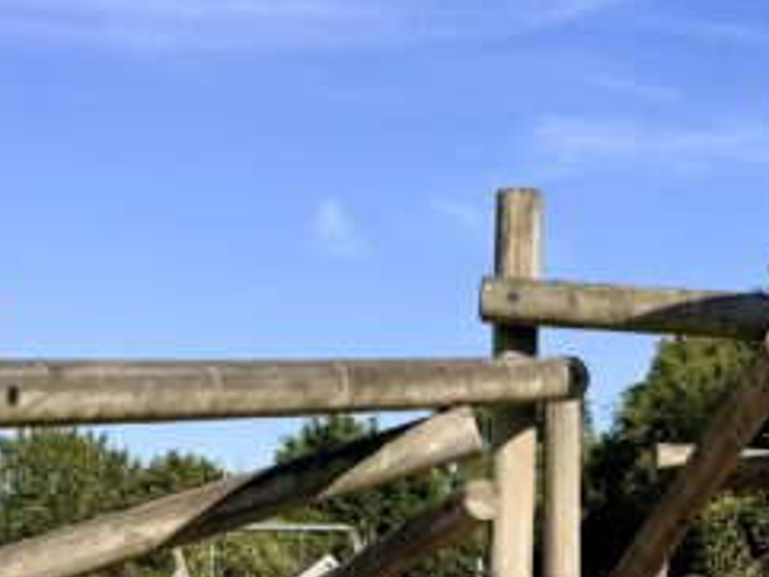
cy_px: 724
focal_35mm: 102
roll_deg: -1.3
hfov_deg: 19.1
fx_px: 2267
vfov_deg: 14.0
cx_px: 584
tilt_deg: -1.8
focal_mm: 6.76
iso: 80
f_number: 1.78
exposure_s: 1/5714
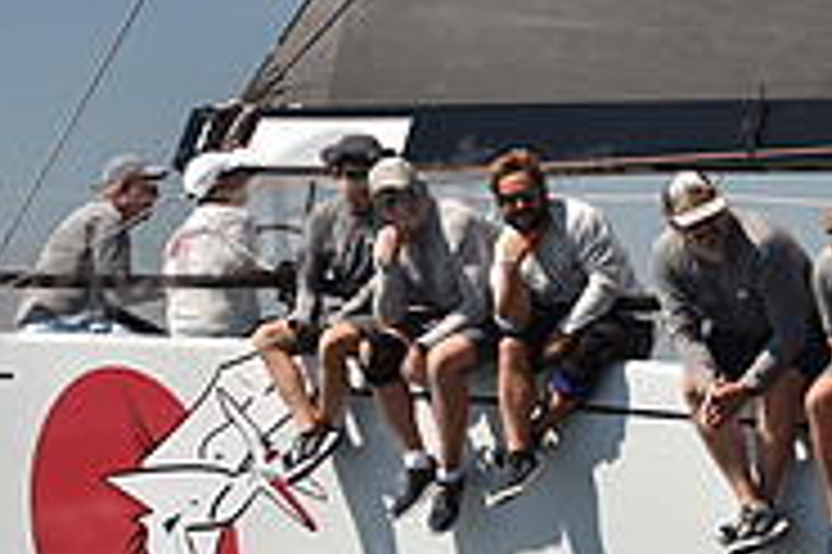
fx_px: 5080
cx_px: 850
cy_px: 394
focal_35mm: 220
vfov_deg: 6.2
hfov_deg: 9.3
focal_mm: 70
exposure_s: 1/1000
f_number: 4
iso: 250
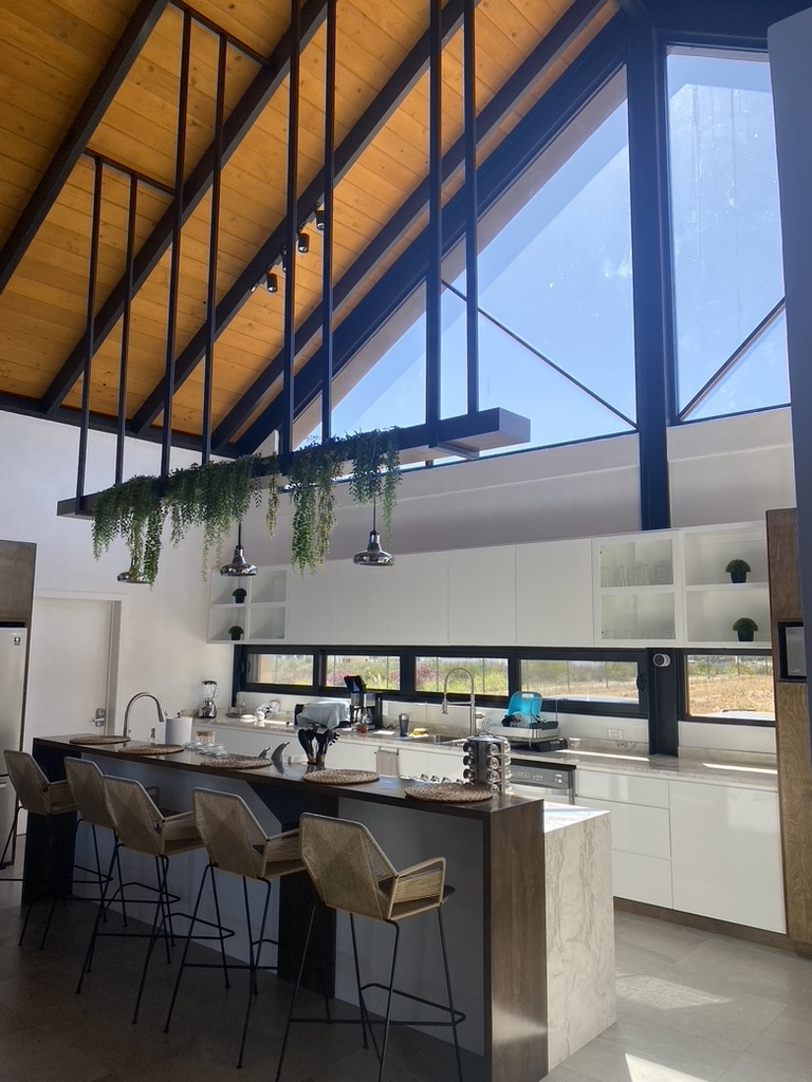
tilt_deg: +8.2
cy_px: 541
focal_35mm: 26
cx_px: 406
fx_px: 813
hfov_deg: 53.1
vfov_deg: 67.3
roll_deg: -0.6
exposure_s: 1/833
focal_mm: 4.25
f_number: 1.8
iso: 32
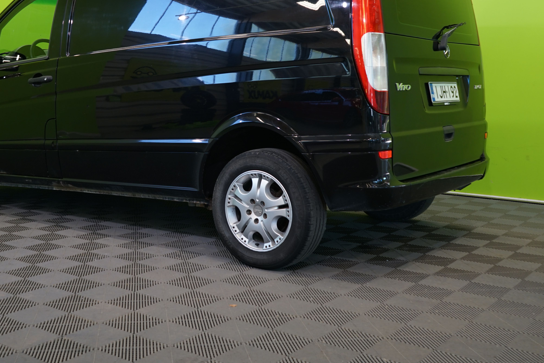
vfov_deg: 29.4
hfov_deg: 43.3
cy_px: 94
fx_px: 680
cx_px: 205
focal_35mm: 45
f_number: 5.6
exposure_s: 1/30
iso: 400
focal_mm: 30
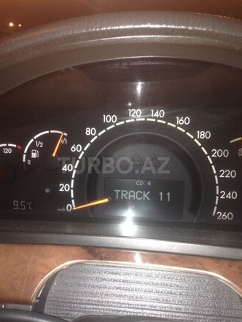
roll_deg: -2.2
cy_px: 165
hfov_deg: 38.7
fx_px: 345
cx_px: 114
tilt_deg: -23.0
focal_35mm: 37
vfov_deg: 50.1
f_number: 2.4
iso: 125
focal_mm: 4.12
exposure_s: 1/17
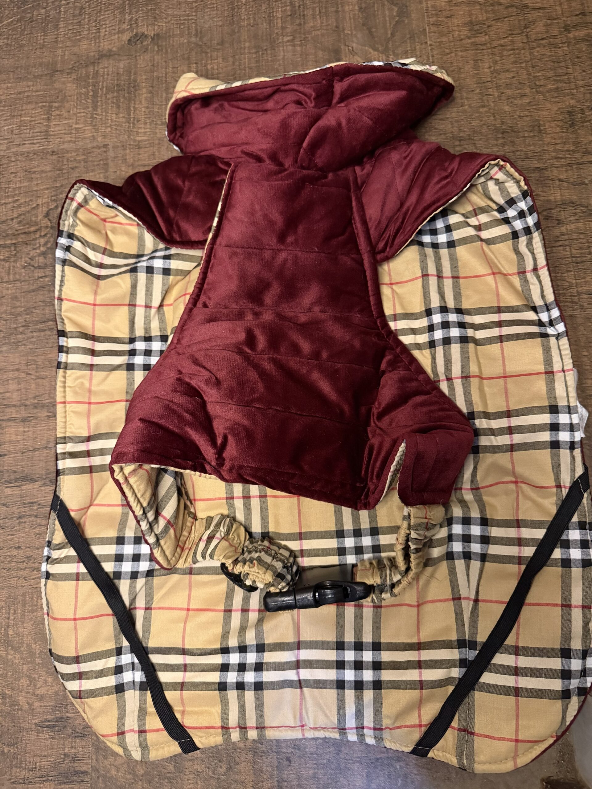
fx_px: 547
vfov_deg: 71.6
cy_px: 394
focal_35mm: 24
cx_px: 296
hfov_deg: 56.8
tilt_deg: -77.5
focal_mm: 6.76
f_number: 1.78
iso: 800
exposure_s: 1/33
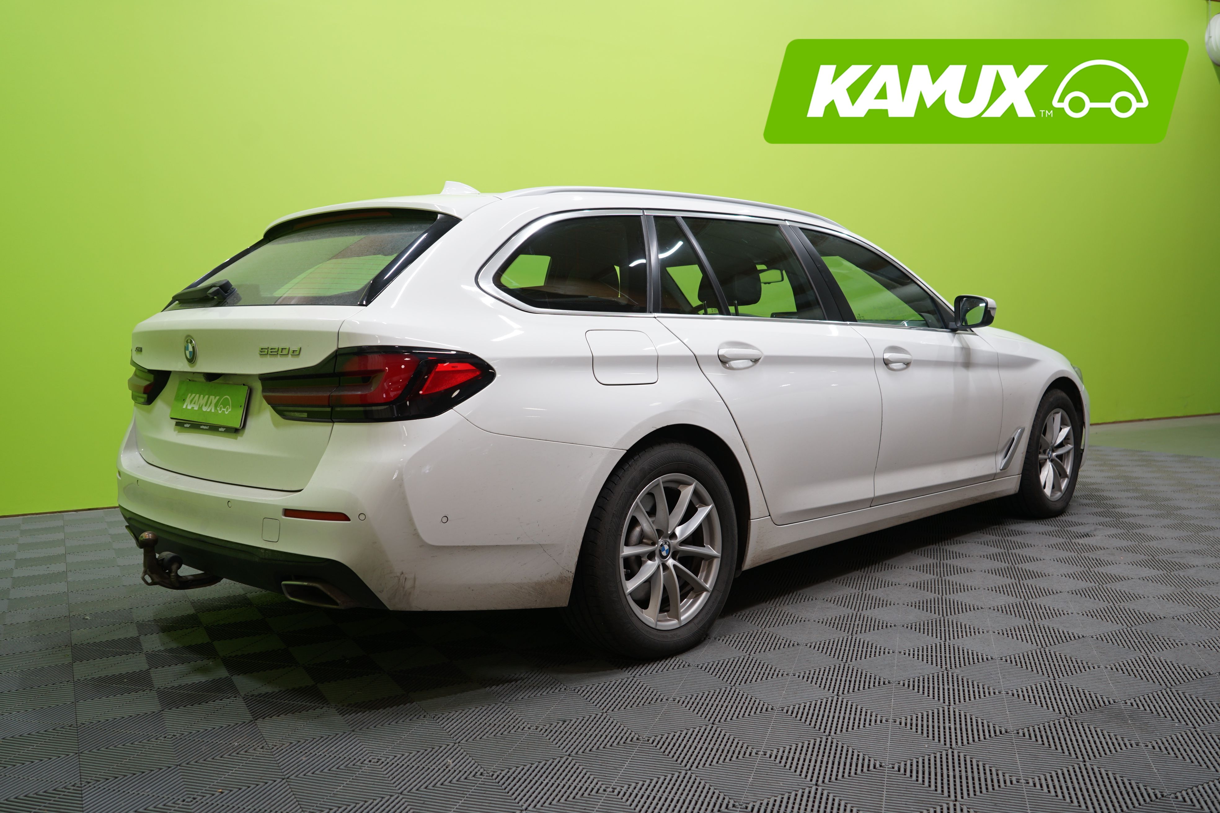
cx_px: 610
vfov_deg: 43.6
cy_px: 406
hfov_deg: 61.9
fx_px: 1017
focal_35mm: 30
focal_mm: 30
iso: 200
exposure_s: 1/30
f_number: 4
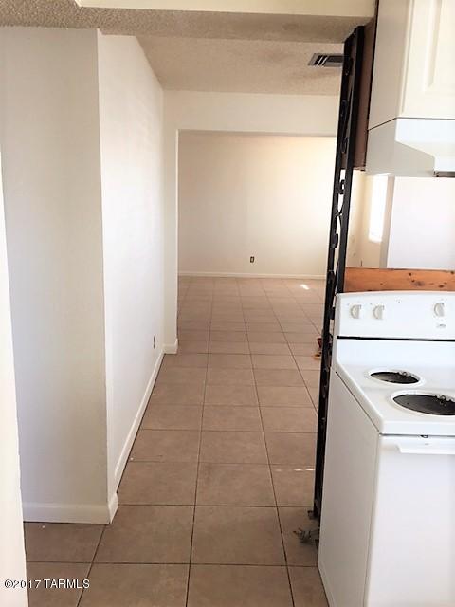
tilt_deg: -11.9
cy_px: 304
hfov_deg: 48.2
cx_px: 228
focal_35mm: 29
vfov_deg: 61.7
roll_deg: -2.2
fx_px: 508
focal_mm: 4.15
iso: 40
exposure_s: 1/60
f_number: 2.2
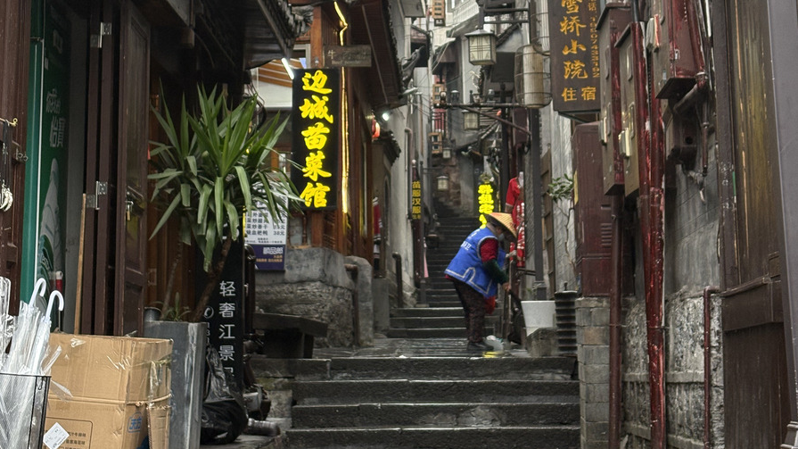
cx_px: 399
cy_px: 71
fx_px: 1608
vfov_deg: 15.7
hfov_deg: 27.9
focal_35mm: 76
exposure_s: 1/76
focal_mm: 5.96
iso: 50
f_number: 1.6
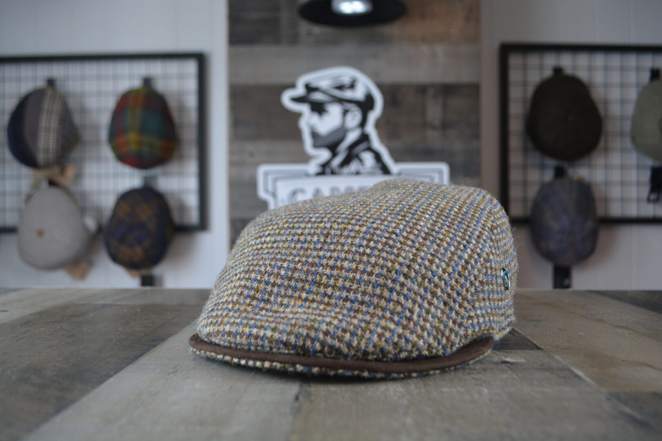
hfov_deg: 61.9
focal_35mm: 30
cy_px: 220
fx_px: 552
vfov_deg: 43.6
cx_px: 331
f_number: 4
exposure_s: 1/60
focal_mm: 20
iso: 450
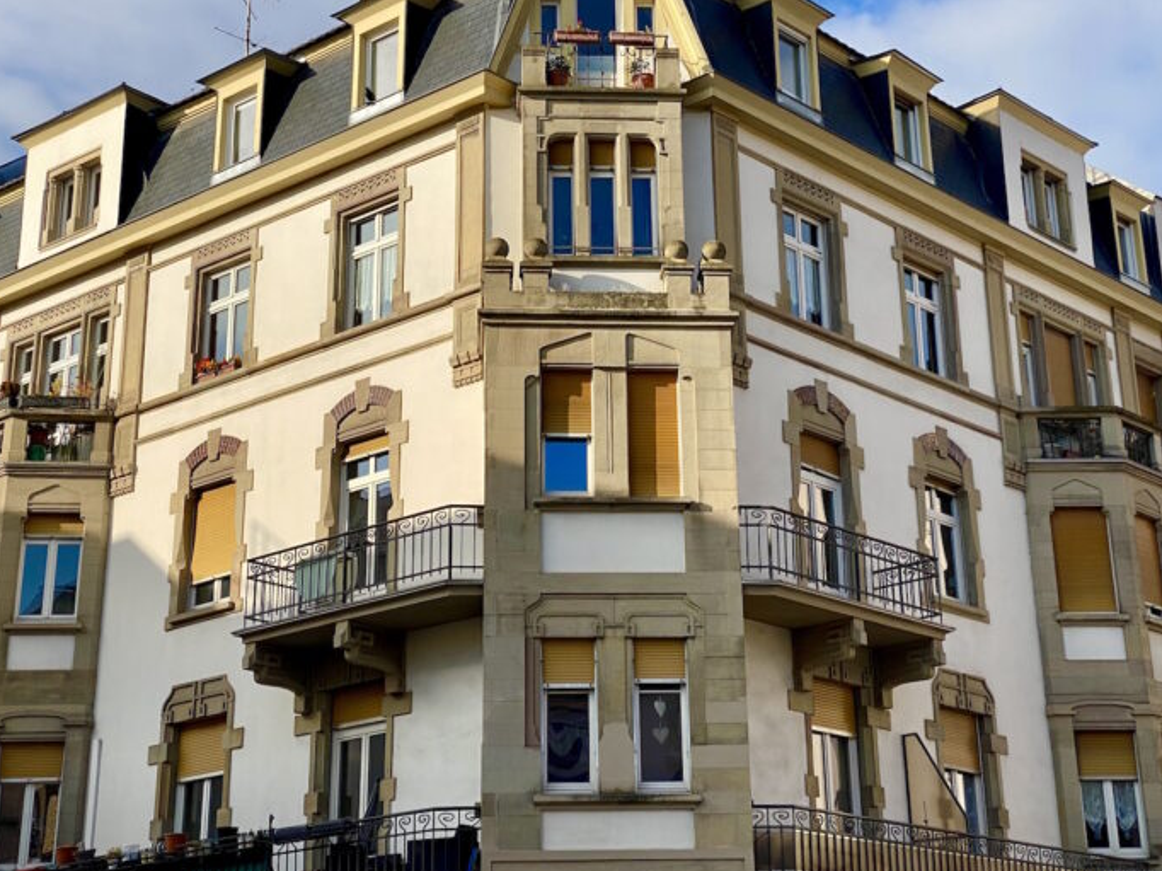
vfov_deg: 24.0
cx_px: 605
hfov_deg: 31.7
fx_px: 2047
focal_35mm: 61
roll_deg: +1.0
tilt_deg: +20.4
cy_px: 372
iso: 20
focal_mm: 6
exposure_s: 1/1546
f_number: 2
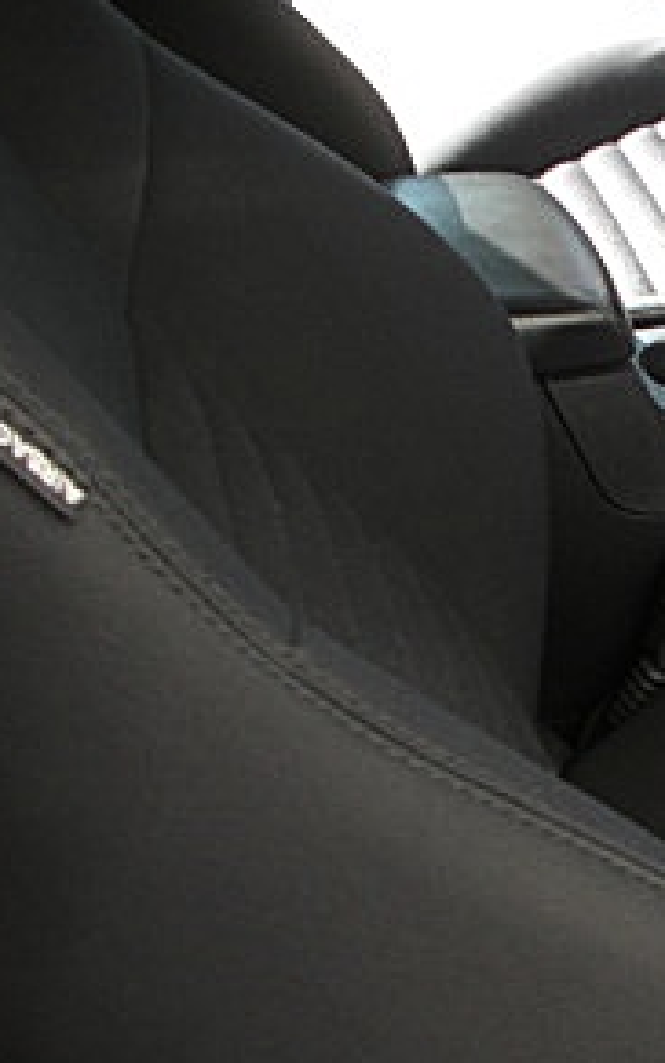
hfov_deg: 14.1
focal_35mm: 84
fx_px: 2435
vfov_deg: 24.6
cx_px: 1122
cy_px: 574
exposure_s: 1/80
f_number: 2.8
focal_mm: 6.3
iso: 50
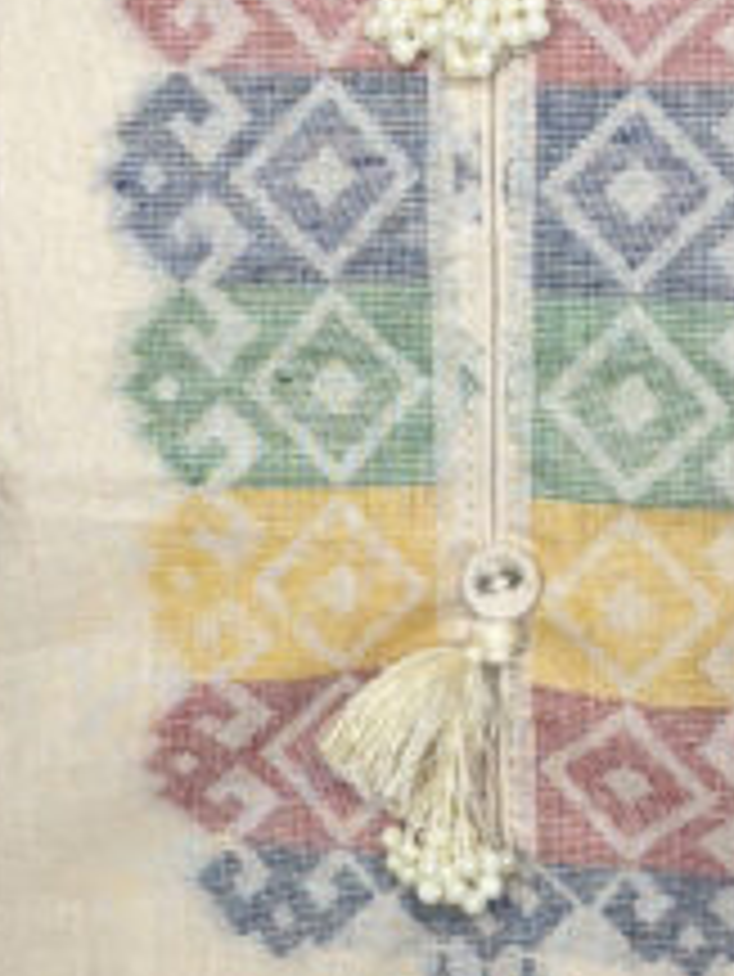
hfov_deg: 13.2
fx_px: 3163
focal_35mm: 112
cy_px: 695
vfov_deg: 17.5
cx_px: 320
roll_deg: +0.0
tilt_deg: -21.8
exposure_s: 1/100
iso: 80
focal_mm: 5.96
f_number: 1.6
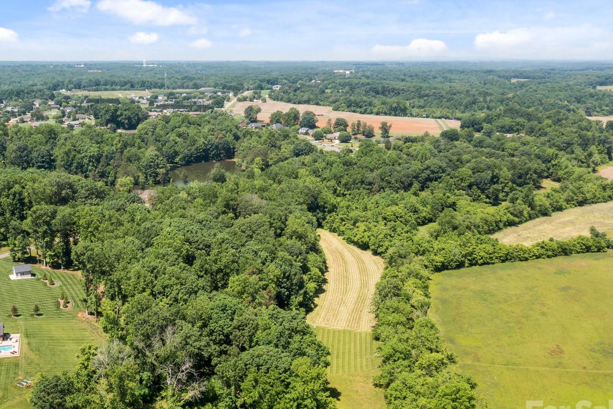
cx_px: 244
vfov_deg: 35.0
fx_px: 647
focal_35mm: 38
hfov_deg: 50.4
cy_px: 199
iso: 100
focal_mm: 10.26
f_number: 5
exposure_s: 1/400
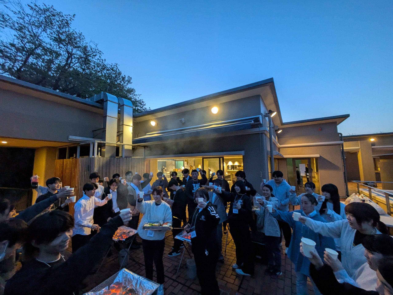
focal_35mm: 14
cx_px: 196
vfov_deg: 85.7
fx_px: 159
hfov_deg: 102.0
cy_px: 148
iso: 248
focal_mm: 1.83
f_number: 2.2
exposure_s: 1/25
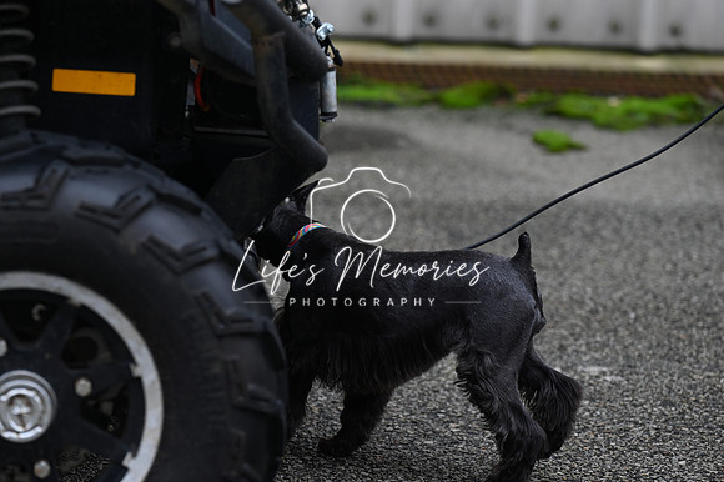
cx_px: 362
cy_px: 241
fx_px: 4020
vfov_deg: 6.9
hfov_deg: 10.3
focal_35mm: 200
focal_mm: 200
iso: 400
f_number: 5
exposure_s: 1/1000
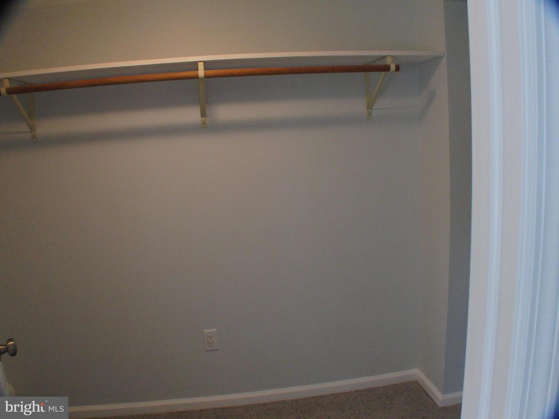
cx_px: 280
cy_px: 210
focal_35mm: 36
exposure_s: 1/60
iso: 400
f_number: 4.2
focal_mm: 7.3
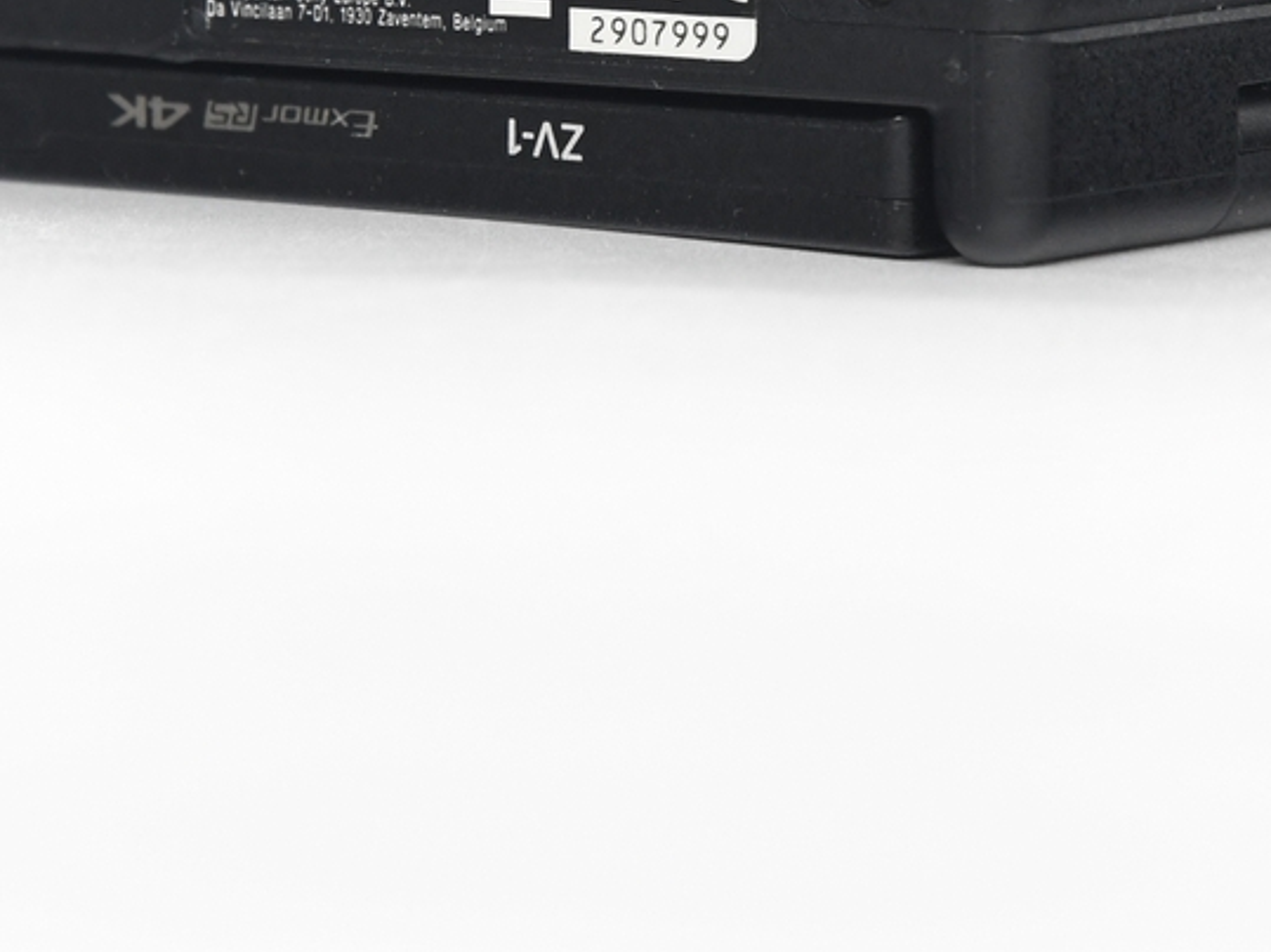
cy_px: -158
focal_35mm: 321
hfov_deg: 6.2
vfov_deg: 4.6
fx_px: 11784
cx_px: 632
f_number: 7.1
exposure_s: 1/100
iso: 1600
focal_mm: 80
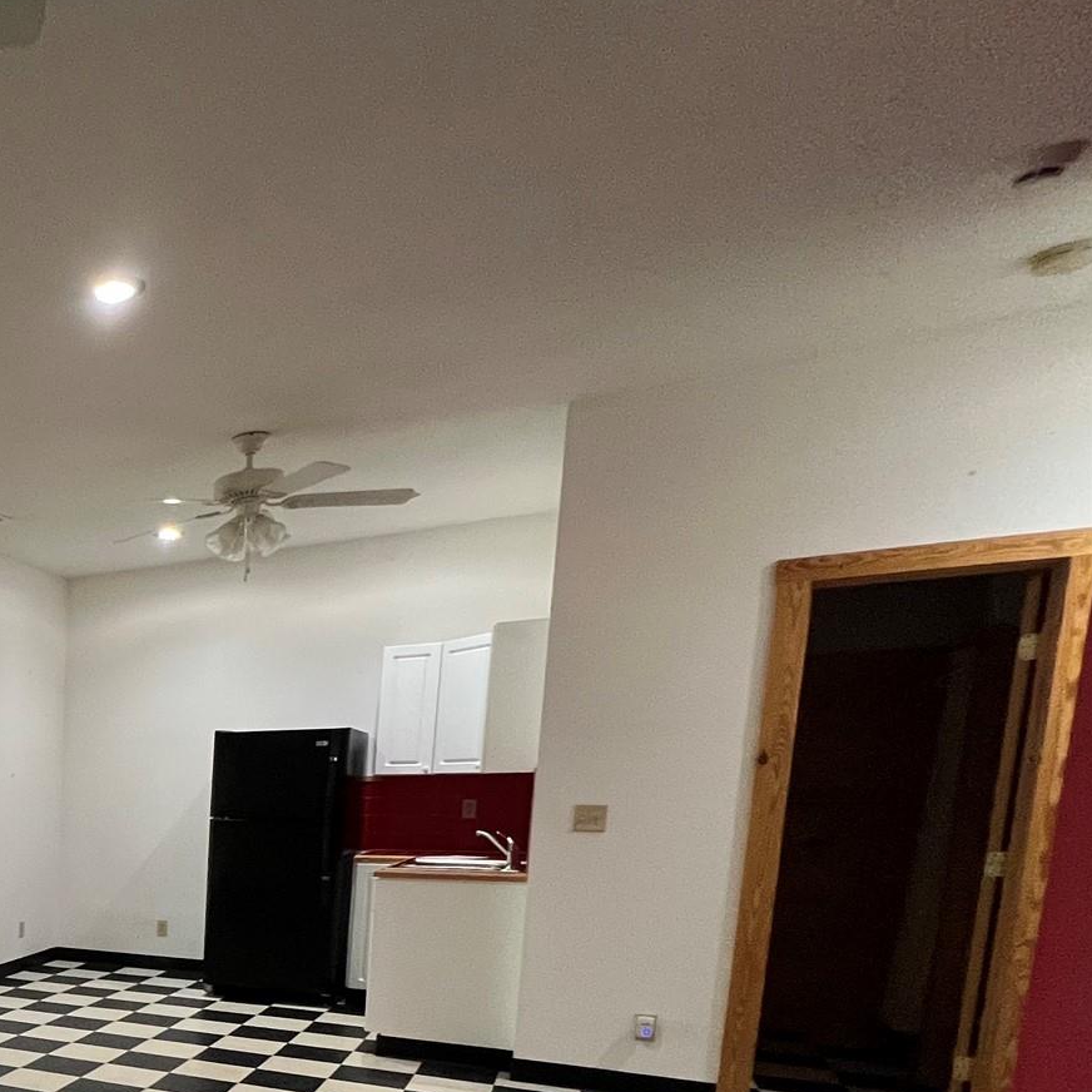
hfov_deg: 42.1
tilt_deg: -8.9
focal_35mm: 27
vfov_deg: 53.0
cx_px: -185
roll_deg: +0.7
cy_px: 948
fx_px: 964
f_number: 1.8
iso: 400
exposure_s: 1/60
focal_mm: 1.57
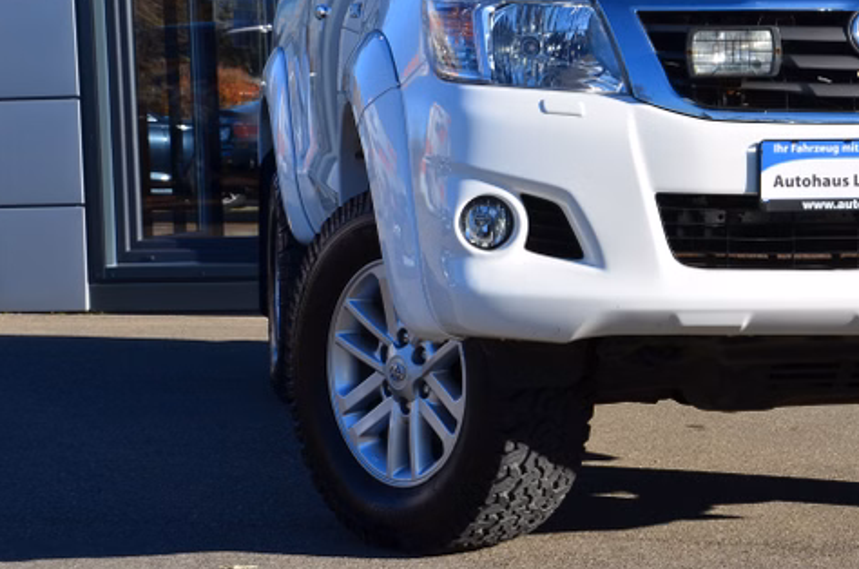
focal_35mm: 114
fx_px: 2711
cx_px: 712
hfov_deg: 17.8
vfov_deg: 12.0
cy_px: 208
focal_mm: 45
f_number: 11
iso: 100
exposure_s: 1/160
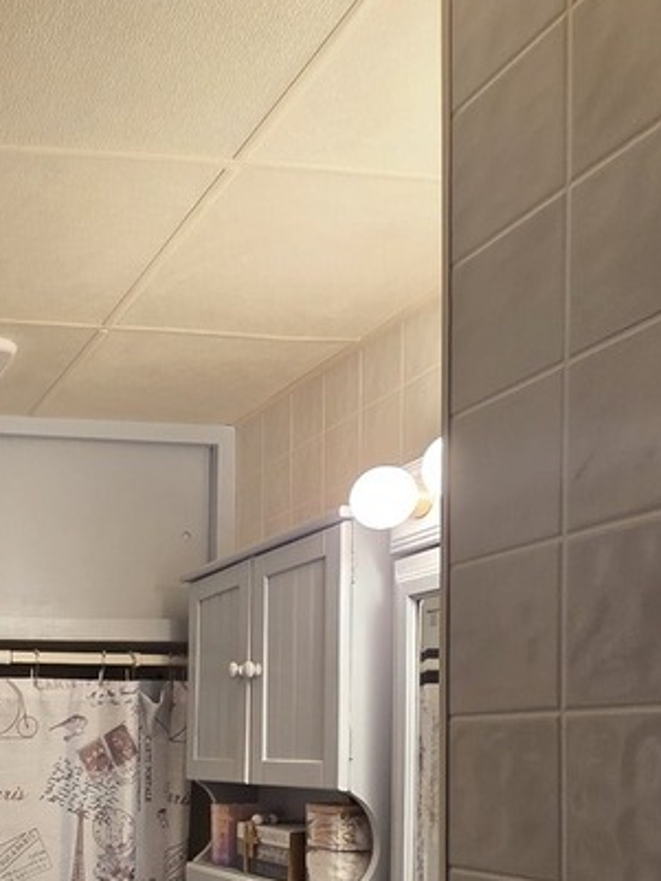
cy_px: 773
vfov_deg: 47.8
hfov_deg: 34.4
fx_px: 891
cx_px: -88
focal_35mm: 35
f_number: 2.2
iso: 160
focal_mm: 2.2
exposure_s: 1/60
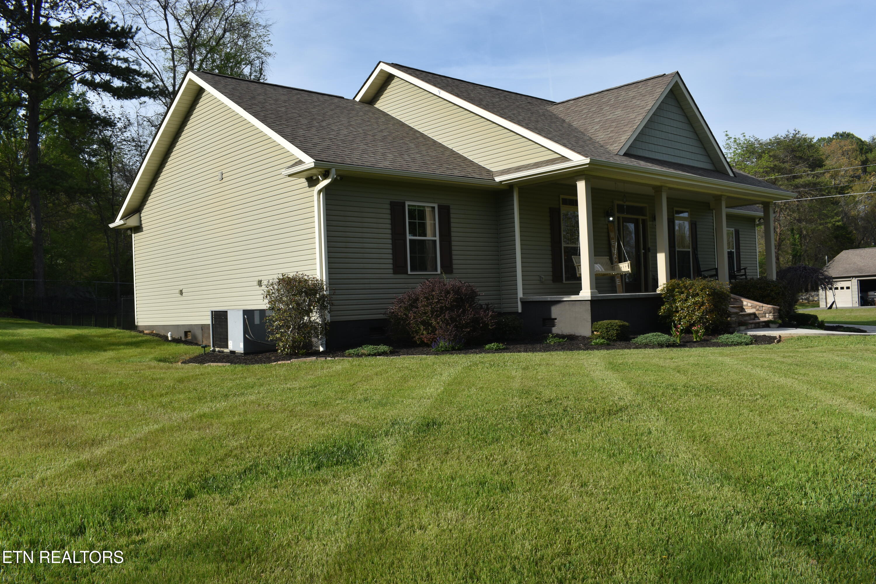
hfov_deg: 61.9
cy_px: 292
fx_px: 730
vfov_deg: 43.6
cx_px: 438
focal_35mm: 30
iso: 100
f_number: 10
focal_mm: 20
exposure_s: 1/200
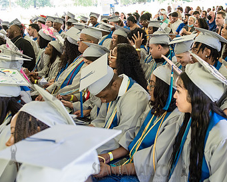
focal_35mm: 50
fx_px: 336
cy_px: 56
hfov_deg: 37.1
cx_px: 142
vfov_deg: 30.0
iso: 2500
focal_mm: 31
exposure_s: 1/400
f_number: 4
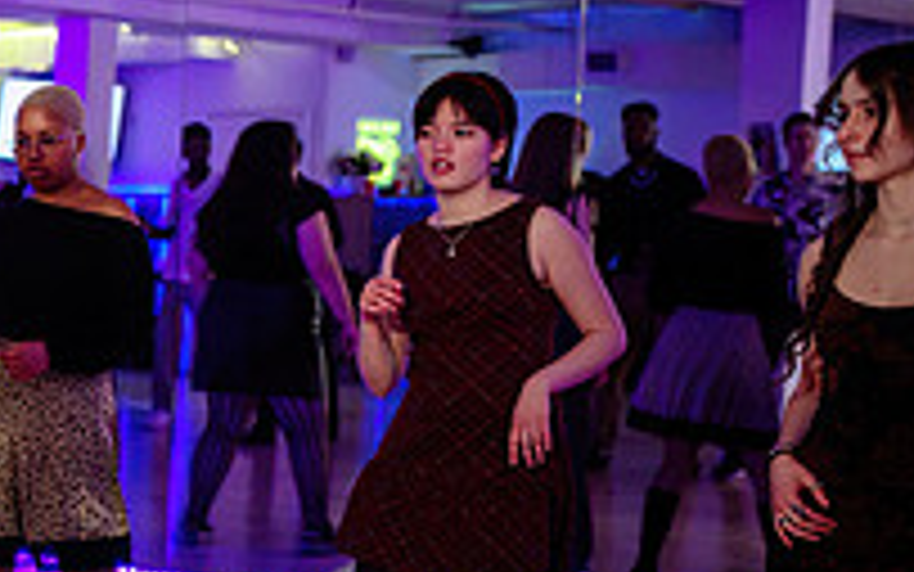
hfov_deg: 20.6
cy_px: 446
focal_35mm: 93
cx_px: -236
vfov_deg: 14.0
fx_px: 2317
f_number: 2
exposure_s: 1/125
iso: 2000
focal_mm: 28
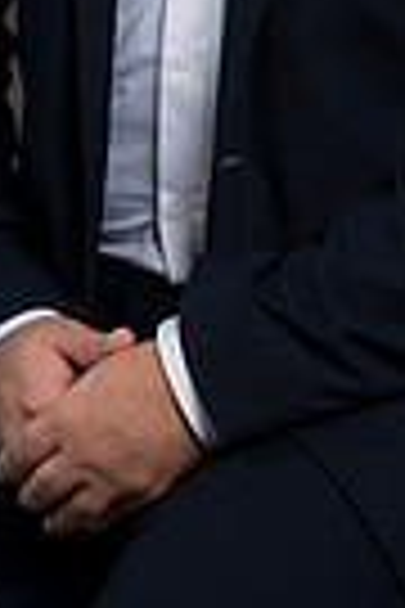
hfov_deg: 4.8
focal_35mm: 284
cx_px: 315
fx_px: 4792
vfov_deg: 7.2
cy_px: -32
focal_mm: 85
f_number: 5
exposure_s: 1/200
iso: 125
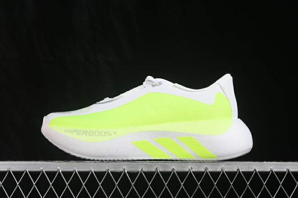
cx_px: 149
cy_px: 99
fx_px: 621
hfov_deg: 27.0
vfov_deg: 18.2
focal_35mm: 75
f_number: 8
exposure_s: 1/80
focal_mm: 50
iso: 160
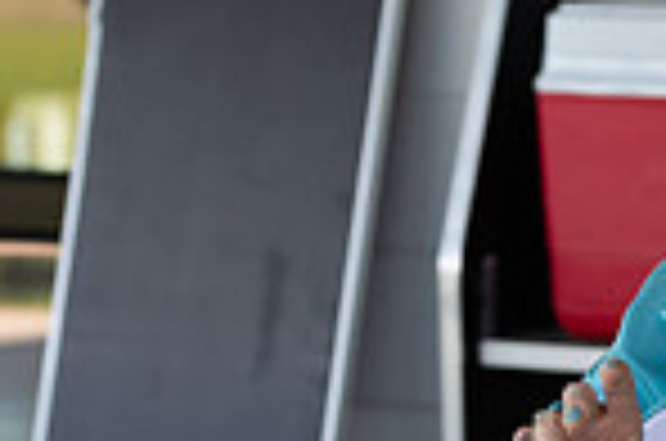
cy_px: 434
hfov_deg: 6.1
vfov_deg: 4.1
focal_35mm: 334
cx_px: 819
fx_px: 6166
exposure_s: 1/400
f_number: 4
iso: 250
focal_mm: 85
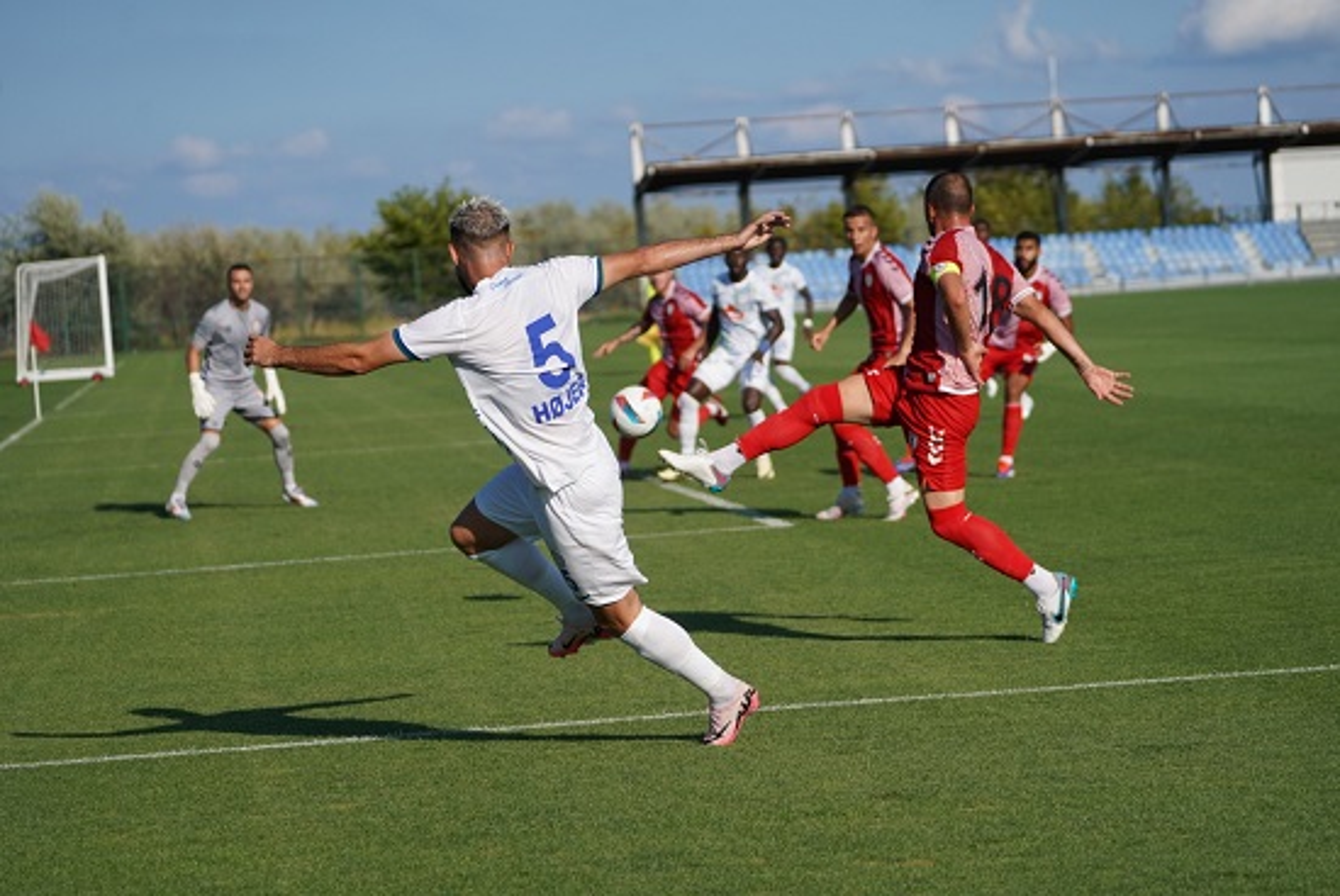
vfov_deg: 10.7
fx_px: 4769
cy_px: 448
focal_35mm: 128
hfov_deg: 16.0
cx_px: 670
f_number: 4.5
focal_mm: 128
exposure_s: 1/2000
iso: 250
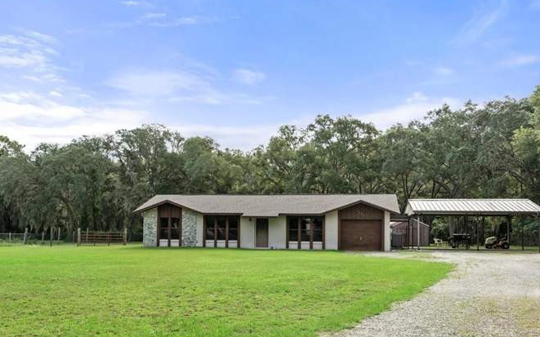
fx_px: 544
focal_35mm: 37
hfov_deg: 52.7
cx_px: 262
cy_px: 211
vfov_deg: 34.2
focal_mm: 20
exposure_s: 1/500
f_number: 9
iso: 640
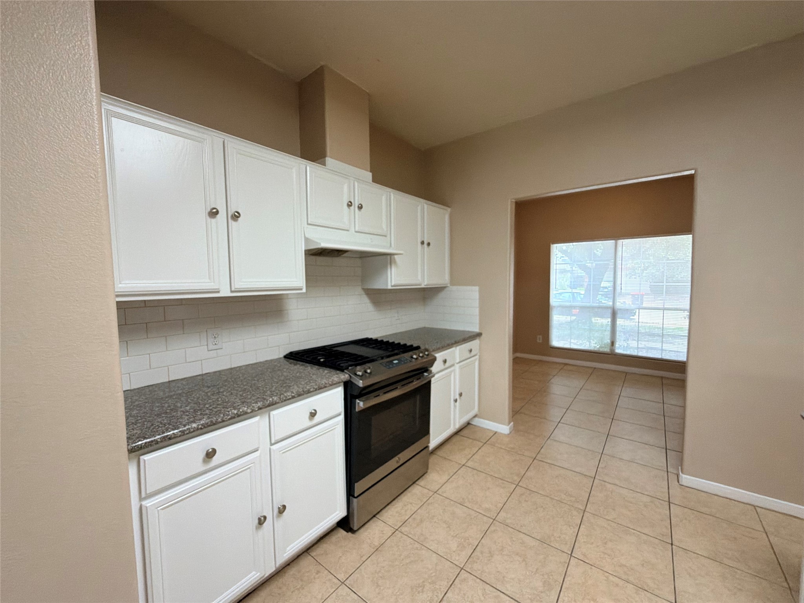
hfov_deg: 102.1
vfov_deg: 85.7
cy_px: 302
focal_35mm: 14
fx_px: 325
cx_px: 402
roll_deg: +1.3
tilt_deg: -3.8
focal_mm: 2.22
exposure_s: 1/120
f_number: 2.2
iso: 200
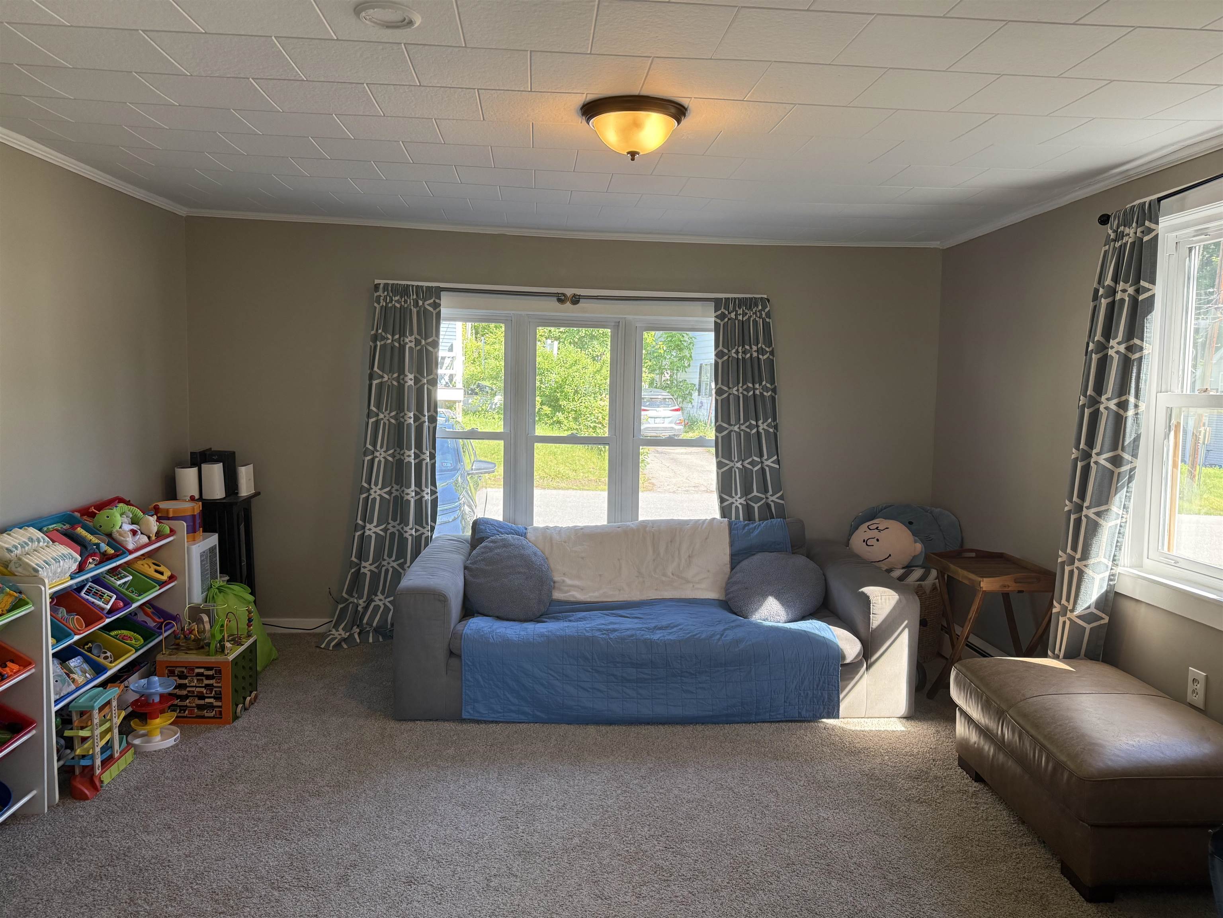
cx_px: 612
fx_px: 848
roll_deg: -1.5
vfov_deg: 56.8
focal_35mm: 24
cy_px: 459
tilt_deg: -4.7
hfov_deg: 71.6
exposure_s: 1/234
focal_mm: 6.76
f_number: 1.78
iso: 200
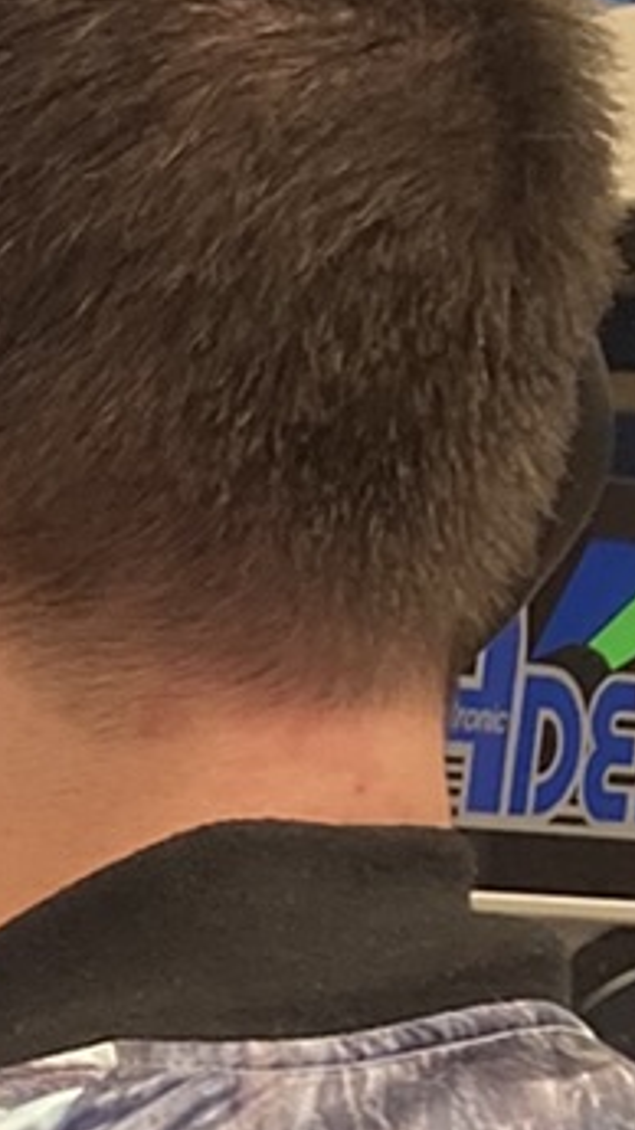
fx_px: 5419
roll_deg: -3.6
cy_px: 1297
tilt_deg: -4.2
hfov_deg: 6.3
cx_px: -1146
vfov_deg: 11.7
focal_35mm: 181
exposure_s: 1/50
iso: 100
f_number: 1.8
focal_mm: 3.99
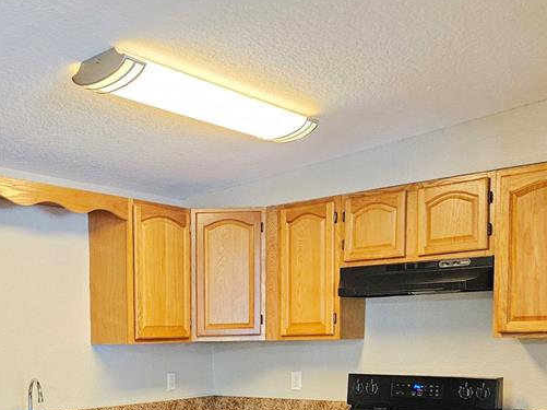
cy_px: 405
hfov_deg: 39.1
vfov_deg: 29.0
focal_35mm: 47
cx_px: 119
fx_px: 742
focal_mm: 5.4
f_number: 1.8
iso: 640
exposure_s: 1/120
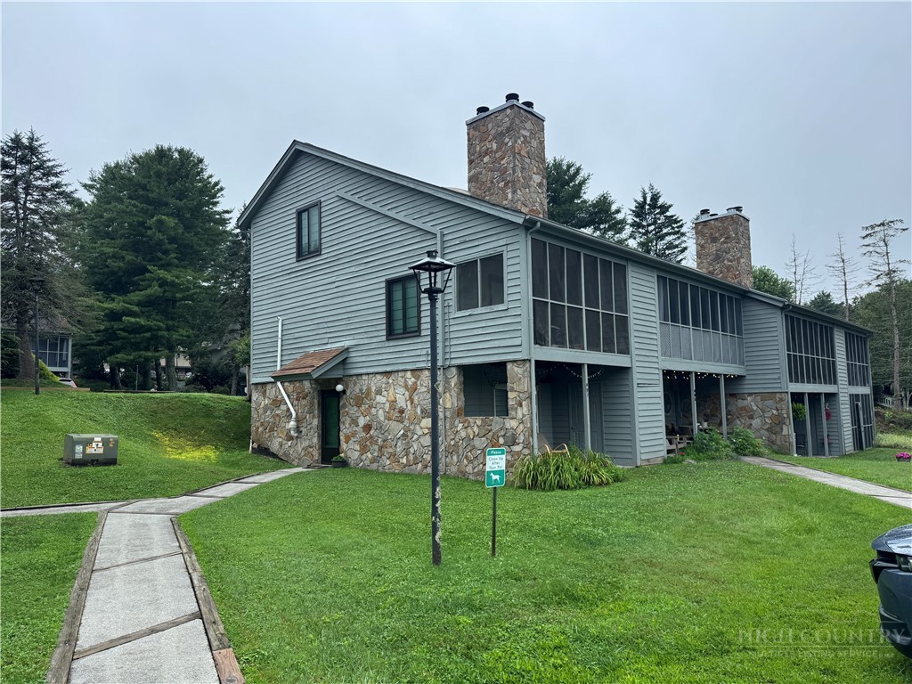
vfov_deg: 56.8
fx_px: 632
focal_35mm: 24
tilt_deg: +5.9
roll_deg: +1.4
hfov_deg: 71.6
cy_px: 342
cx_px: 456
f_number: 1.78
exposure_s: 1/1488
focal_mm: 6.76
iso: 80
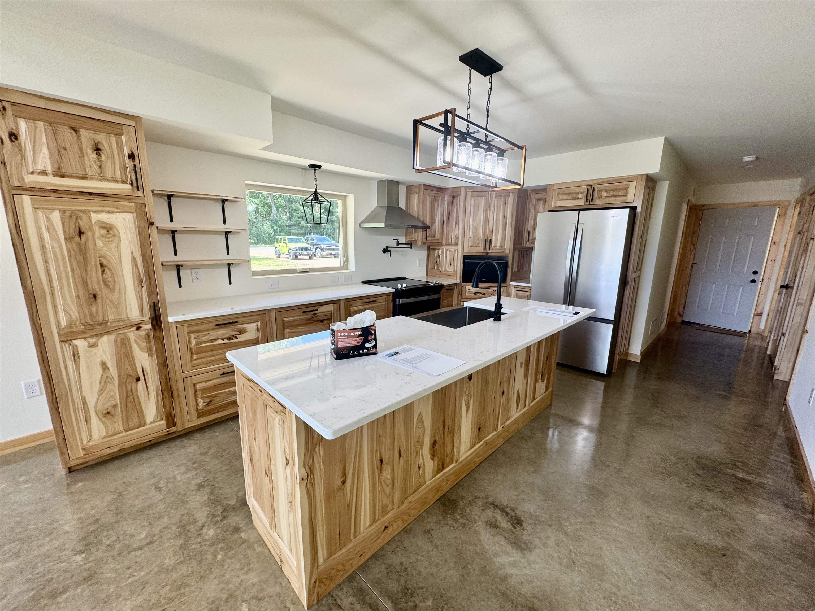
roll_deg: -1.6
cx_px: 408
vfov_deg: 85.7
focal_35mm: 14
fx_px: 330
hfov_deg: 102.1
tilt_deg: -12.6
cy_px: 306
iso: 80
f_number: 2.2
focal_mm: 2.22
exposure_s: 1/120
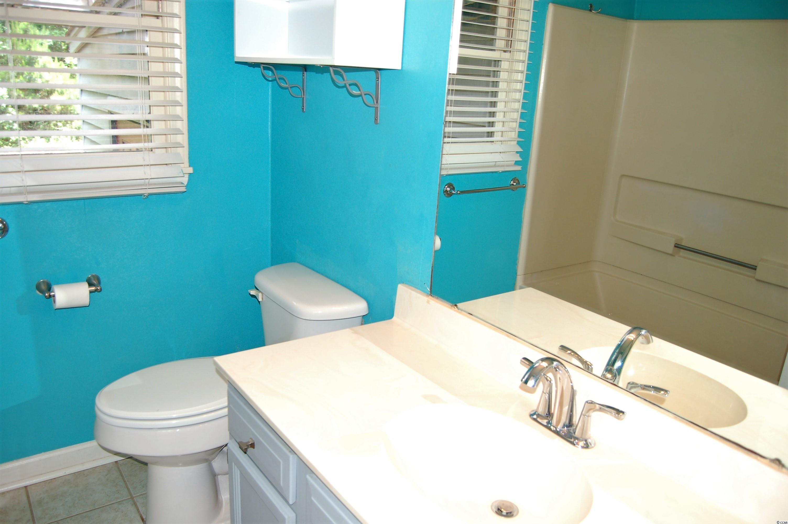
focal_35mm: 60
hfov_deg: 33.4
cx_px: 394
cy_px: 262
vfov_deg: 22.6
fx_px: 1312
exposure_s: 1/60
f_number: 5
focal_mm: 40
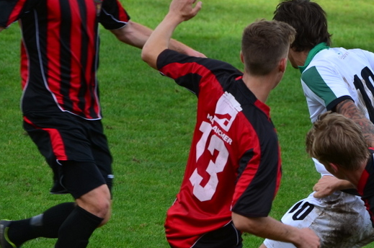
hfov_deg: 2.8
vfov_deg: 1.9
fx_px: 7549
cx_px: 412
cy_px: 183
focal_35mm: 728
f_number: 6.3
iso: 200
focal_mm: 210
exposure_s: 1/500
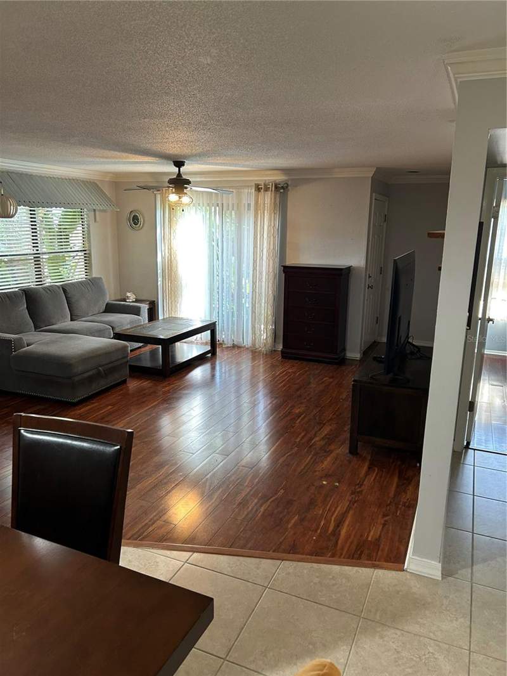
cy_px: 338
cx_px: 254
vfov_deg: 67.3
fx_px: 508
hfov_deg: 53.1
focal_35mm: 26
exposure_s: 1/60
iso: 160
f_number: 1.5
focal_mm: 5.7
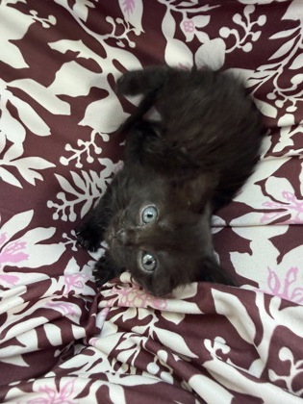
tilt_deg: -62.7
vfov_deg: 71.6
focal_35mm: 24
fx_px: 280
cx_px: 152
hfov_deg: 56.8
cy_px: 202
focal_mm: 2.22
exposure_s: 1/60
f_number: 2.2
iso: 320
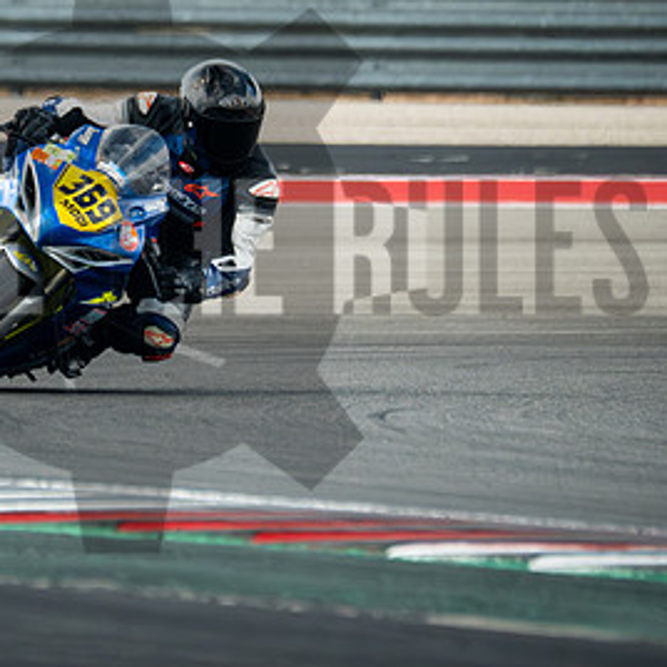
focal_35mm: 1104
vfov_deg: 1.6
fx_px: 24067
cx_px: 122
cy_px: 250
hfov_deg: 1.6
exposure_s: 1/1600
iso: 2500
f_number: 5.6
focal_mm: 400
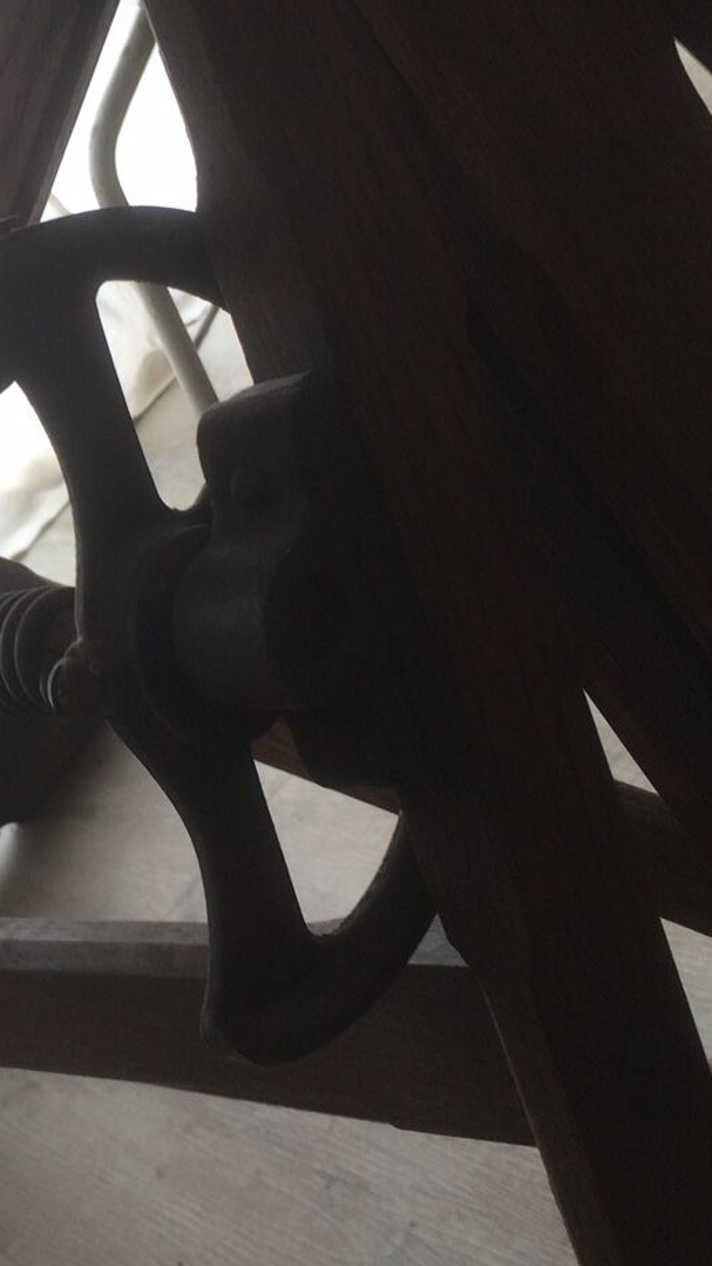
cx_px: -62
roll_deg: +38.3
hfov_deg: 20.5
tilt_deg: -17.2
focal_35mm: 56
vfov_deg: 37.1
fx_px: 1880
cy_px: 503
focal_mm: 4.15
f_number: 2.2
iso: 50
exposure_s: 1/33
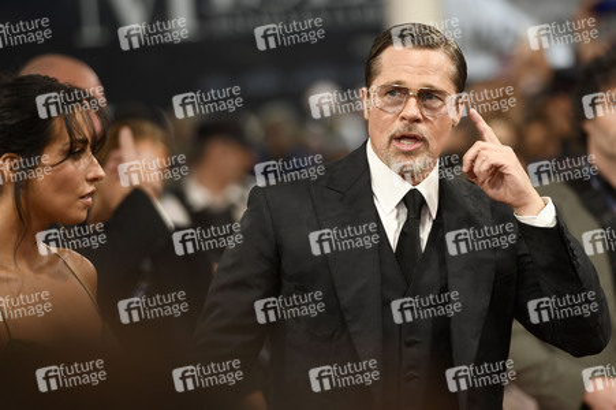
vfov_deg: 6.9
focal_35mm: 200
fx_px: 3420
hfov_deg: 10.3
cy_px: 205
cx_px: 308
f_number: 3.5
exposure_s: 1/400
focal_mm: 200
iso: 1000
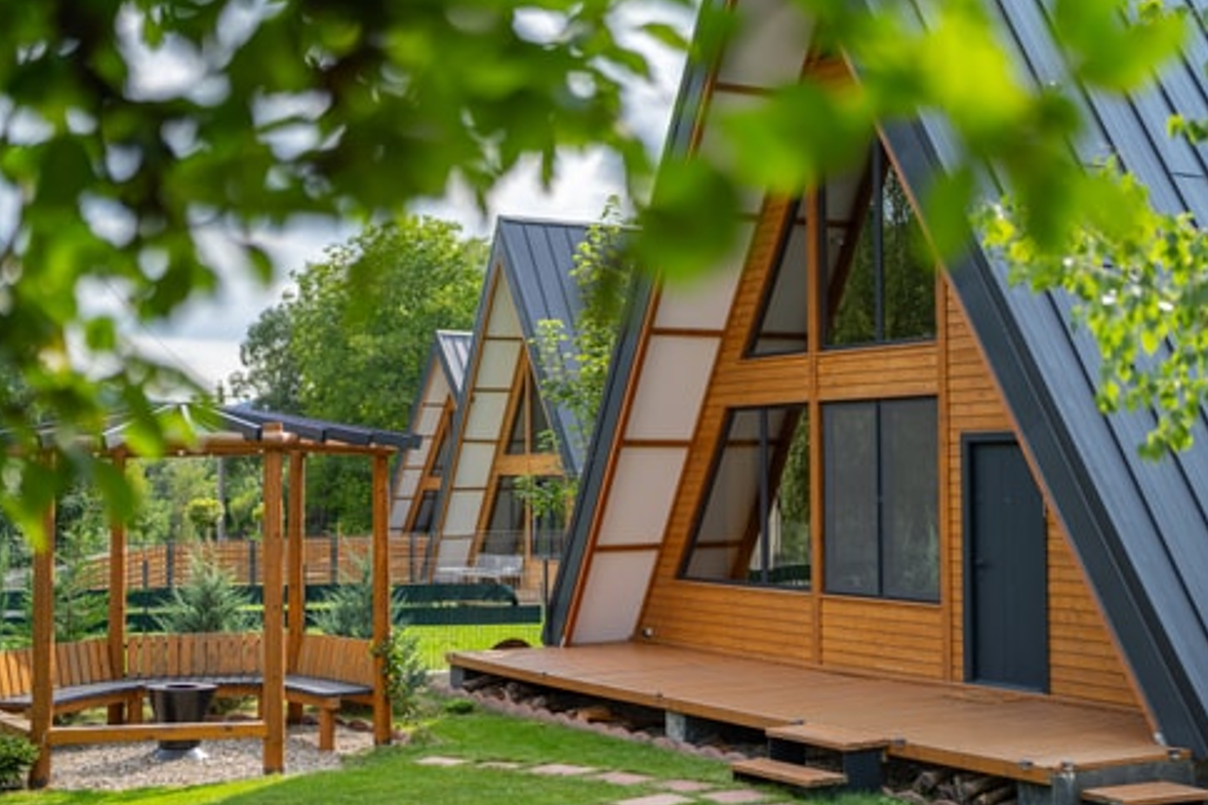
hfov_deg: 37.5
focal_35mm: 53
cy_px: 401
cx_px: 596
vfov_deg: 25.5
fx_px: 1778
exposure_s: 1/5000
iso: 100
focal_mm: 50
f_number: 1.4
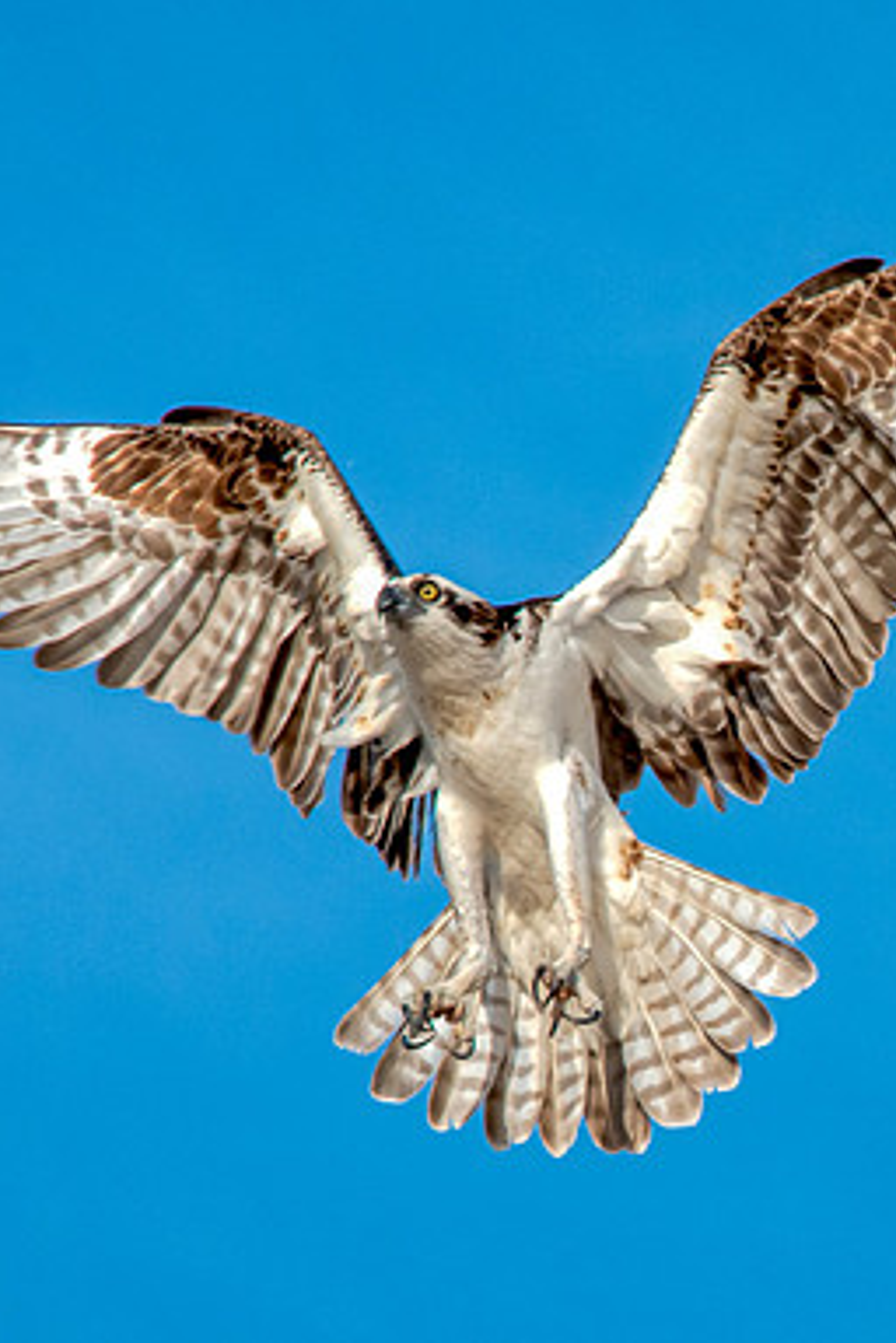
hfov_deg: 3.0
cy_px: 673
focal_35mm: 453
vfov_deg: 4.6
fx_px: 16911
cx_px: 504
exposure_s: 1/1250
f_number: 11
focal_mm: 300
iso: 800
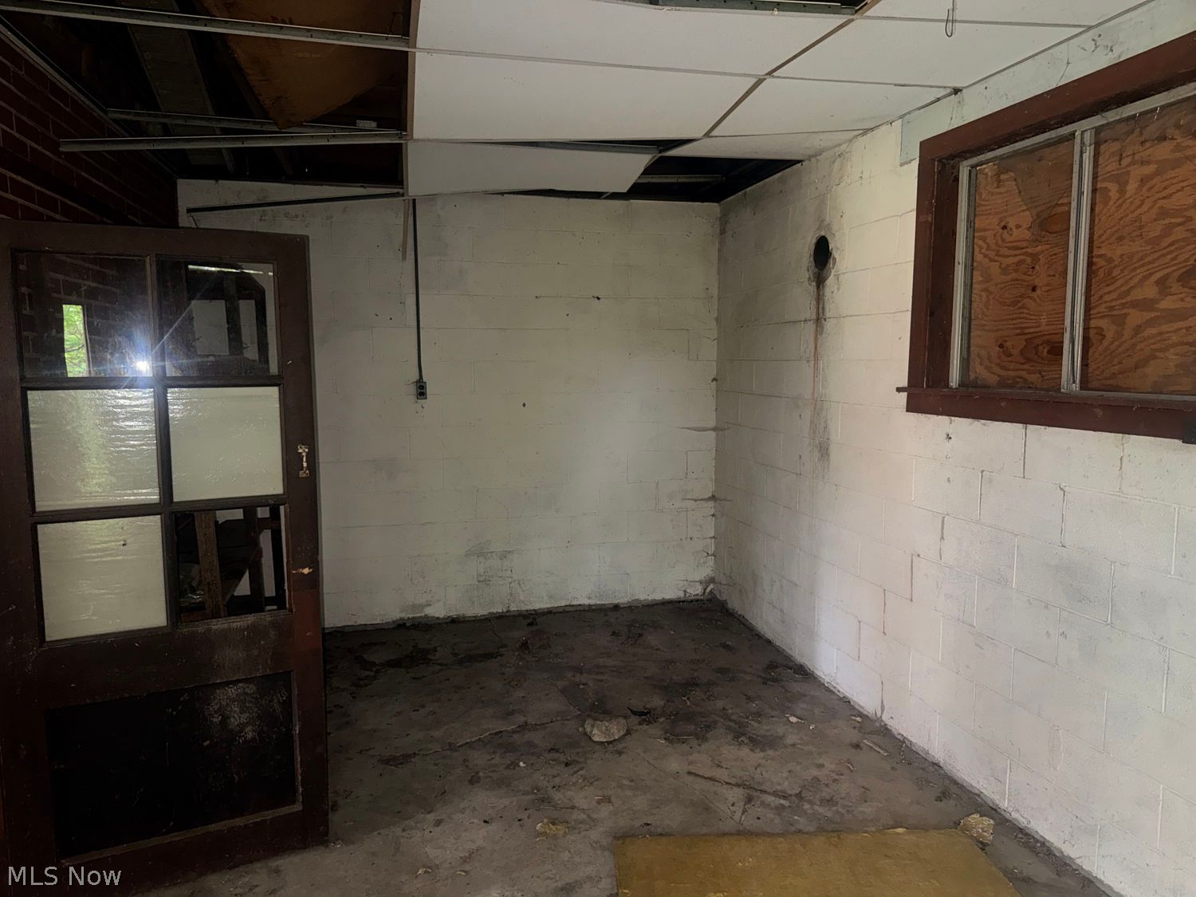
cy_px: 448
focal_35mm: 24
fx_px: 829
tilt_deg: -5.9
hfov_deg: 71.6
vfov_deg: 56.8
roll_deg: +0.2
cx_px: 598
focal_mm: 6.76
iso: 160
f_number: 1.78
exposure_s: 1/6
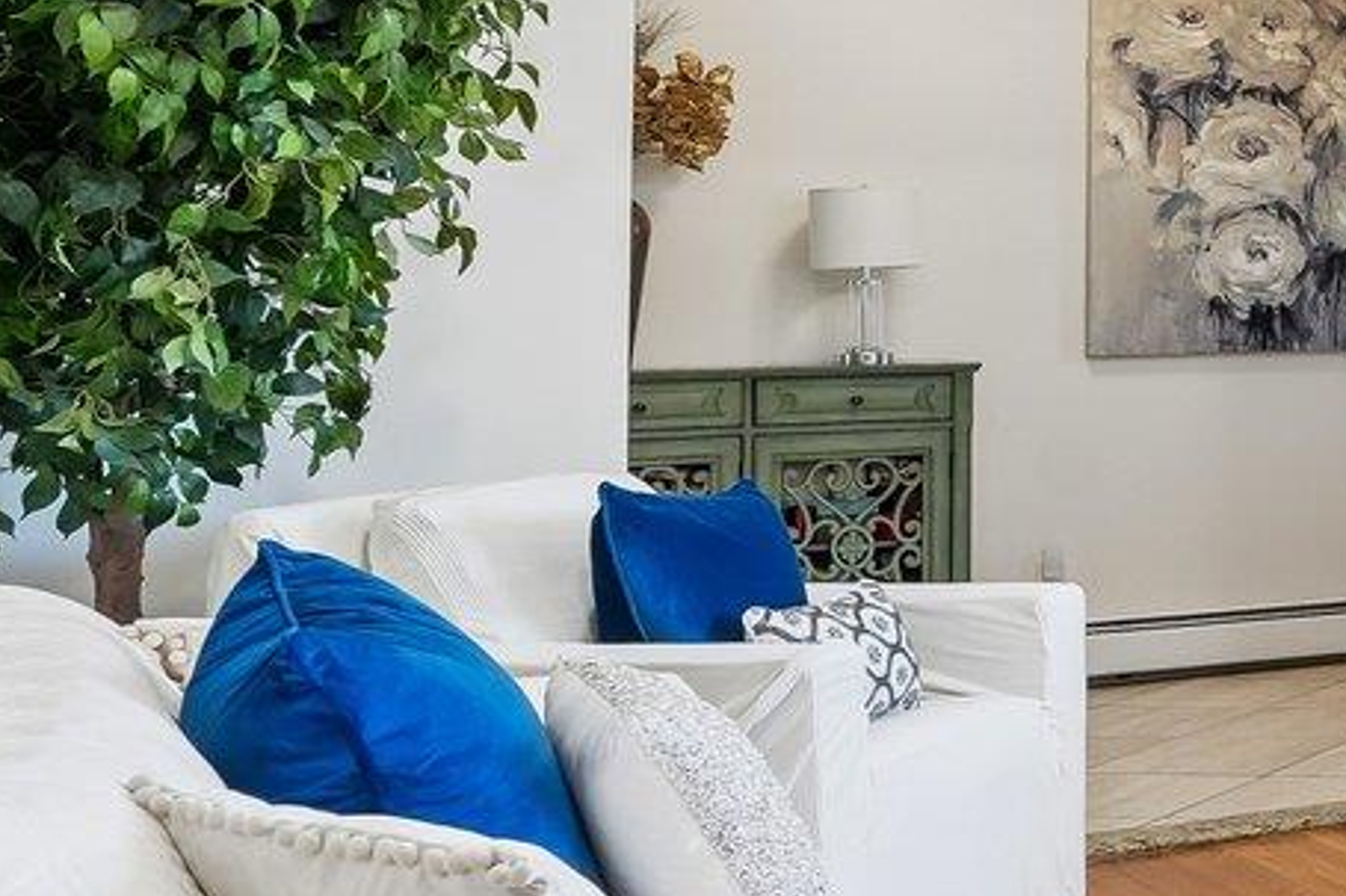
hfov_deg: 20.3
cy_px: 297
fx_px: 2691
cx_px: 2405
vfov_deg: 18.9
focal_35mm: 72
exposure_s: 1/25
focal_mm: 16
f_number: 8
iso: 400
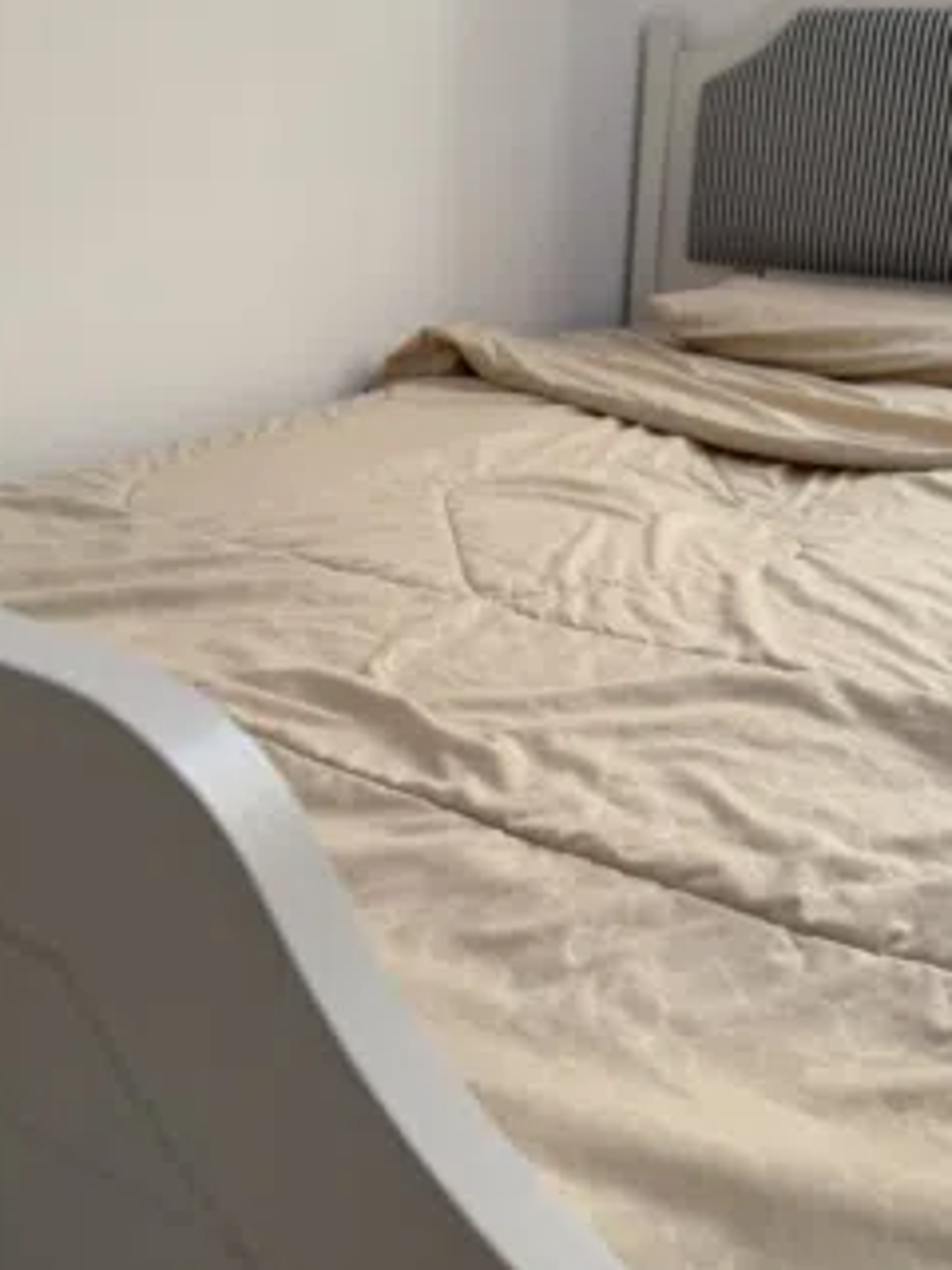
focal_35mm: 30
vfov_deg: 59.9
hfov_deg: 46.6
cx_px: 551
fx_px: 1100
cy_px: 591
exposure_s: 1/121
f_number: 1.78
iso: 80
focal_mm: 6.76
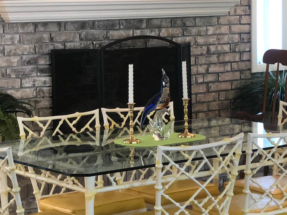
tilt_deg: -5.0
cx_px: 291
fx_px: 1020
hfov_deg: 15.7
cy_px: 89
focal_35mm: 123
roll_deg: +0.1
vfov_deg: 12.0
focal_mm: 6
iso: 100
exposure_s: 1/30
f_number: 2.4
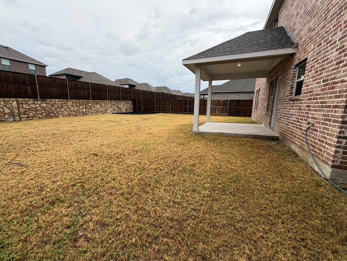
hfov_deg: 98.1
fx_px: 150
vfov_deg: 81.8
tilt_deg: -10.5
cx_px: 165
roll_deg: -0.3
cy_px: 131
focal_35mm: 15
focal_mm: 2.22
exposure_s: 1/502
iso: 64
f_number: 2.2
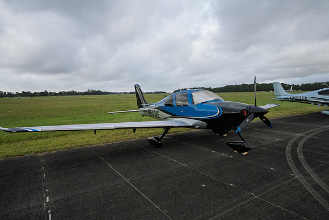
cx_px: 164
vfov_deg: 57.3
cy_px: 110
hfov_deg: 78.6
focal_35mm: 22
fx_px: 201
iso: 2000
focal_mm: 22
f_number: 9
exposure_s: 1/500
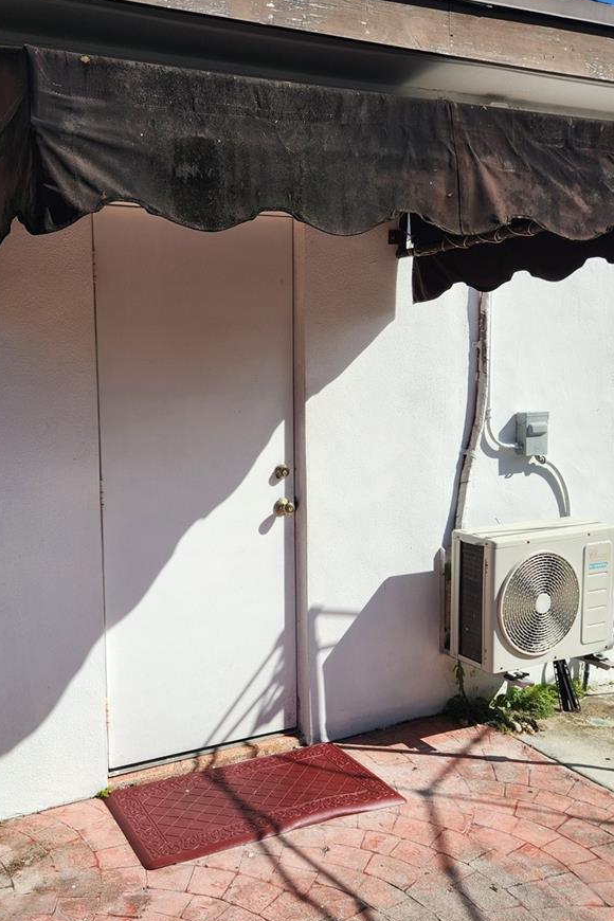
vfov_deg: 57.2
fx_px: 844
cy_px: 468
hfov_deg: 39.4
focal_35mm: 33
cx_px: 194
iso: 20
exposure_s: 1/2222
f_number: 1.8
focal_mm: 5.4
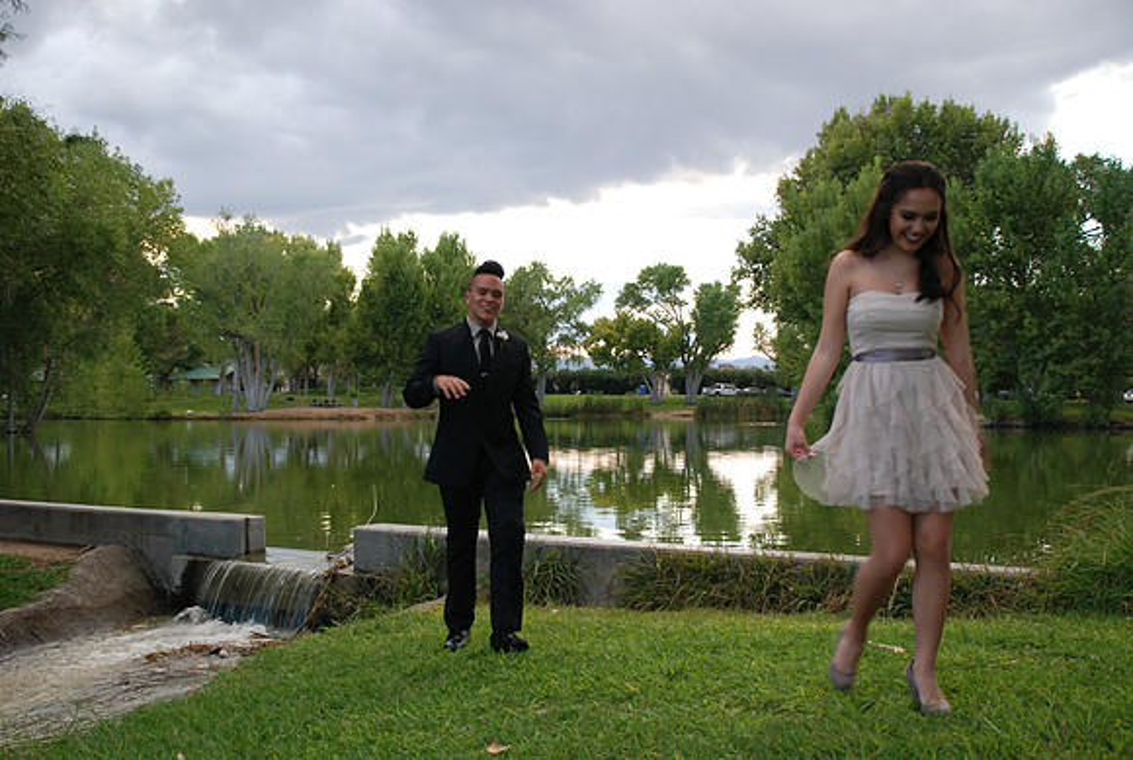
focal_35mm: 48
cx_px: 566
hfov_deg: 41.0
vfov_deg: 28.2
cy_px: 380
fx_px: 1513
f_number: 4.2
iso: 400
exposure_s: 1/50
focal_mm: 32
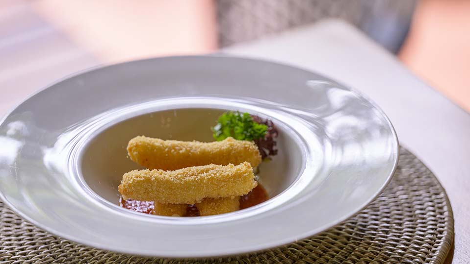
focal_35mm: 168
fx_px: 2094
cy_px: 148
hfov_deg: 12.8
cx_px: 235
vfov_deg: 7.2
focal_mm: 160
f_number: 2.8
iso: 220
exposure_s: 1/250
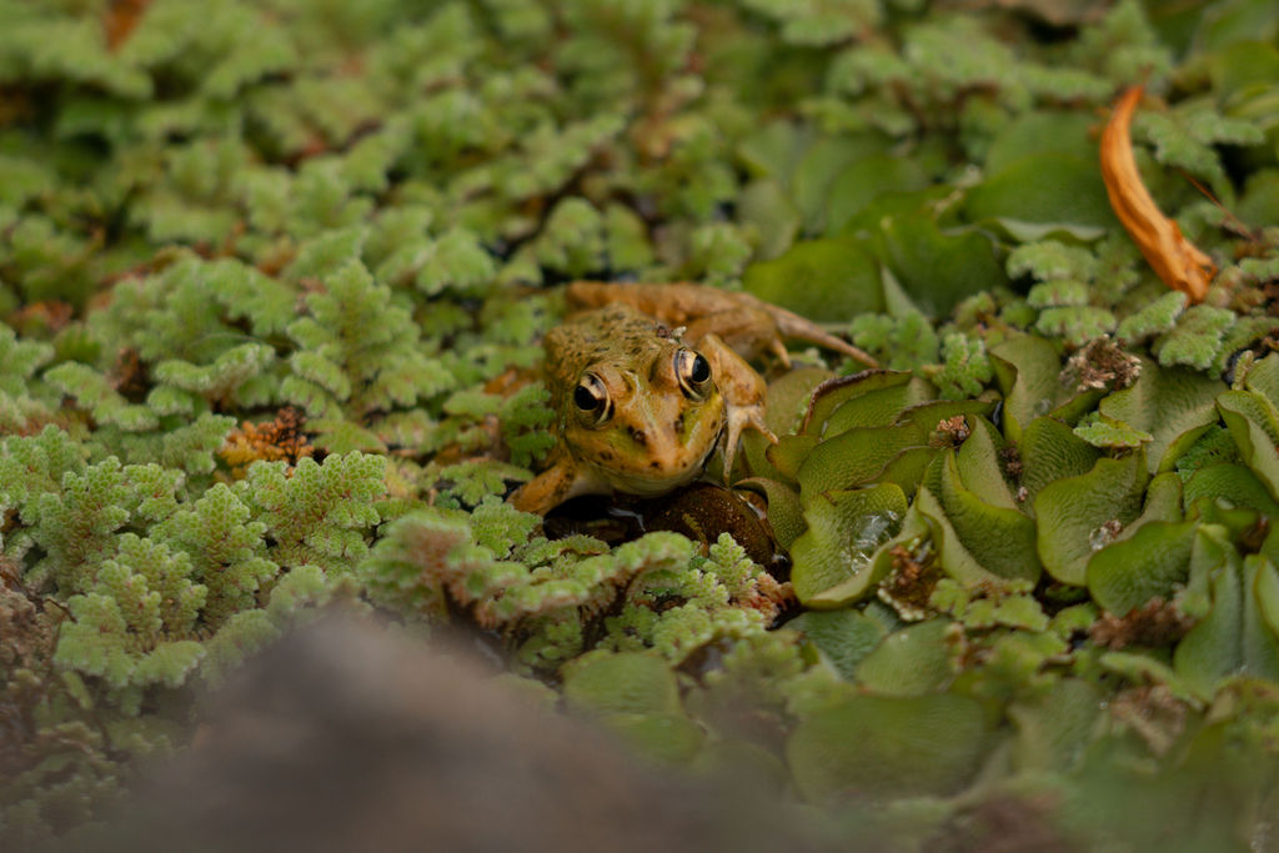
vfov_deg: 8.3
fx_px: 5889
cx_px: 611
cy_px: 348
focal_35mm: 166
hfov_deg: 12.4
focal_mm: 105
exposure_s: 1/200
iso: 160
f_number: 4
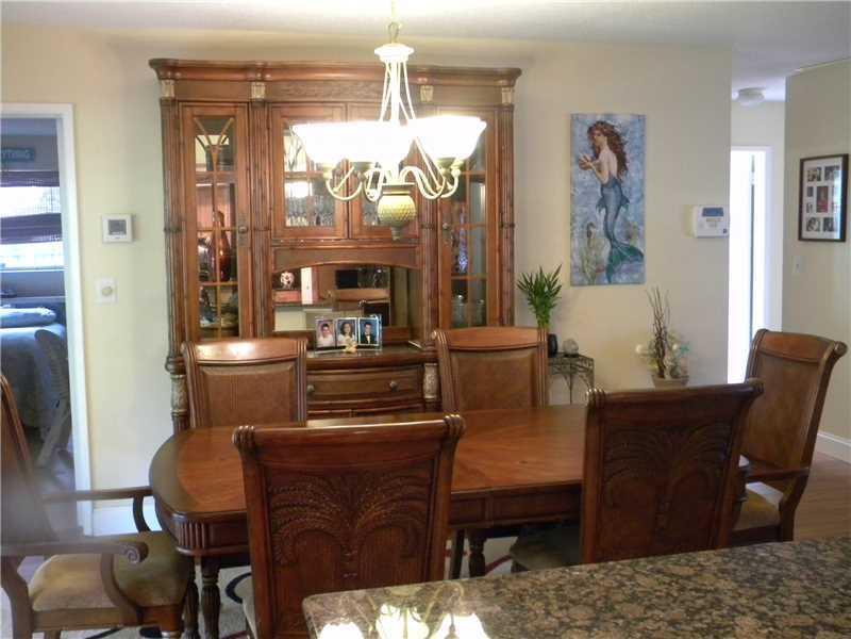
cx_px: 426
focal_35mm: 36
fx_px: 885
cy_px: 320
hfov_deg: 51.4
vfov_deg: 39.7
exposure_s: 1/13.1
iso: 400
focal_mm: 6.4
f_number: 3.7
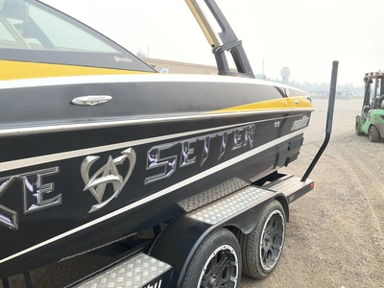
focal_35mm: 29
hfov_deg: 61.7
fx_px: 322
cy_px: 144
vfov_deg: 48.2
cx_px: 192
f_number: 1.8
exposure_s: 1/291
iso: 25
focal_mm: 3
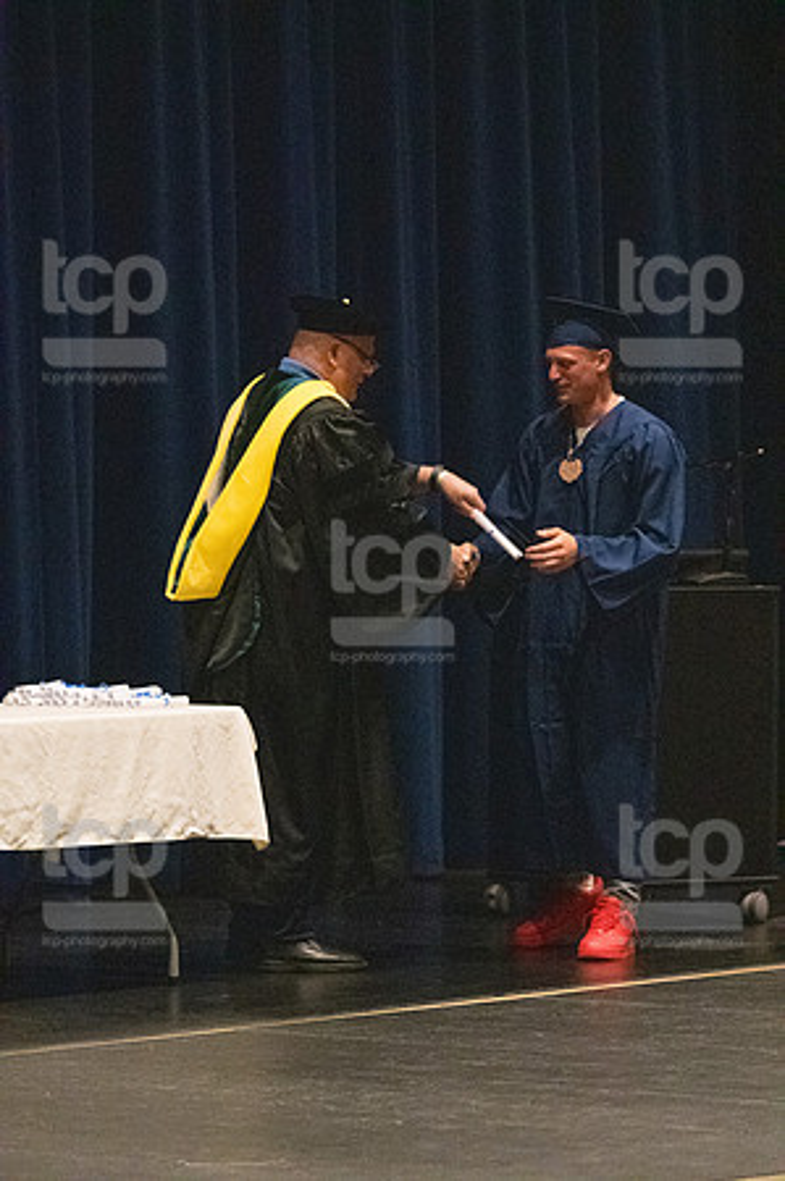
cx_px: 392
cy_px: 590
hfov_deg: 7.3
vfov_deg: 11.0
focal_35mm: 187
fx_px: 6130
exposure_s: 1/400
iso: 10000
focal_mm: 125
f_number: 3.2
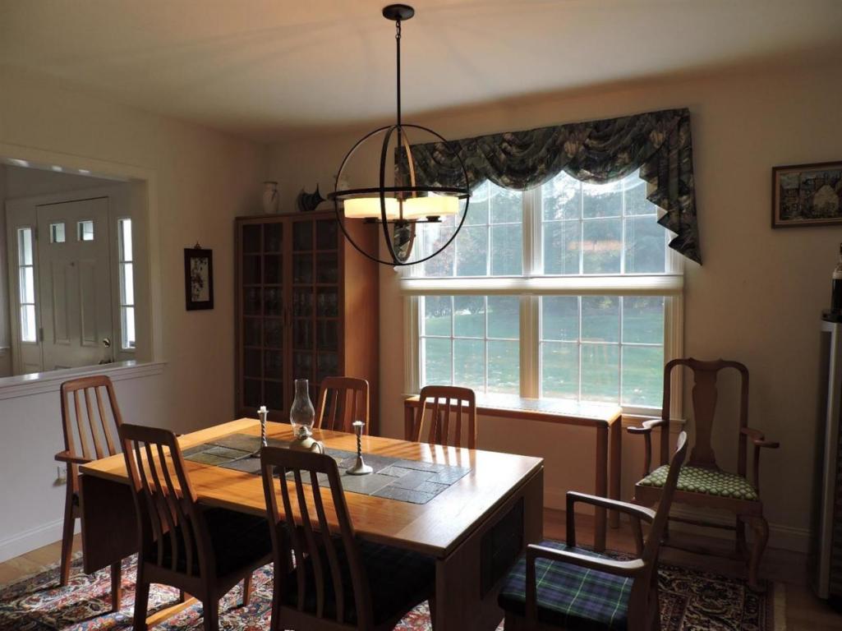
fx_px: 584
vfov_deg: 56.8
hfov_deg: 71.6
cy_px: 316
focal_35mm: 24
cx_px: 421
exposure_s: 1/50
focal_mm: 4.3
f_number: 3
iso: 100
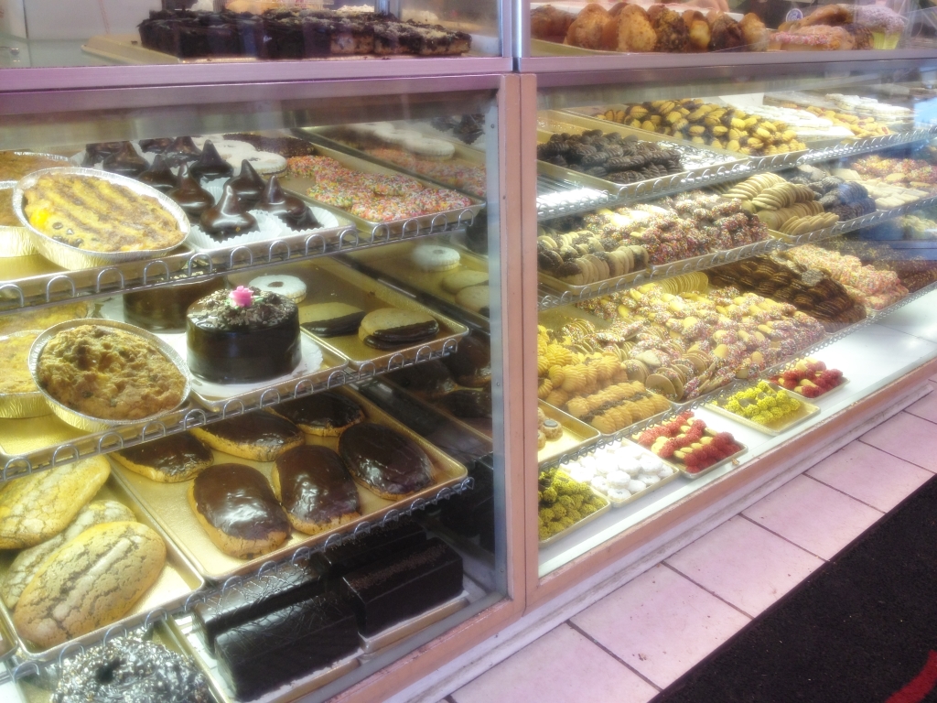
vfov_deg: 40.7
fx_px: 947
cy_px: 352
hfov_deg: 52.6
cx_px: 468
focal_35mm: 35
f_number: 2.4
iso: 50
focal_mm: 4.28
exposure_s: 1/24
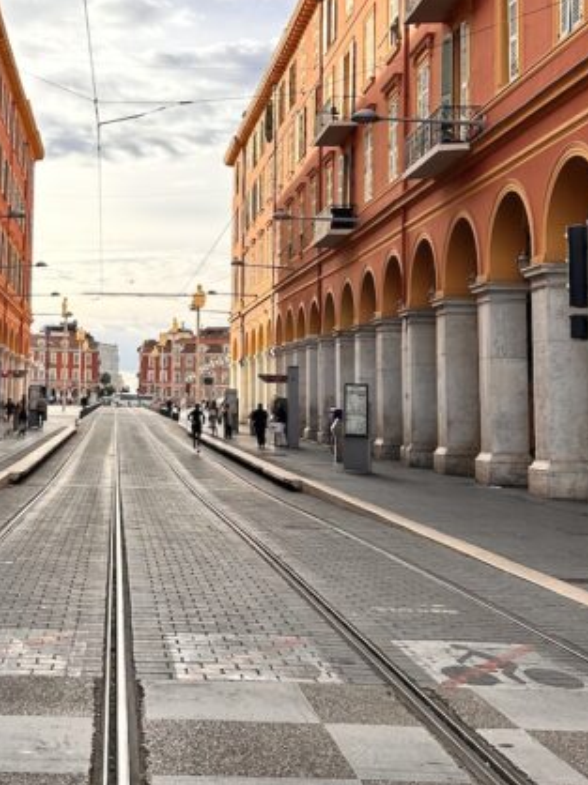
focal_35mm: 56
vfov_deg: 34.2
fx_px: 1270
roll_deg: -1.7
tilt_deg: +5.9
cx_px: 108
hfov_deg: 25.6
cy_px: 297
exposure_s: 1/2165
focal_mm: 5.7
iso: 50
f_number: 1.5
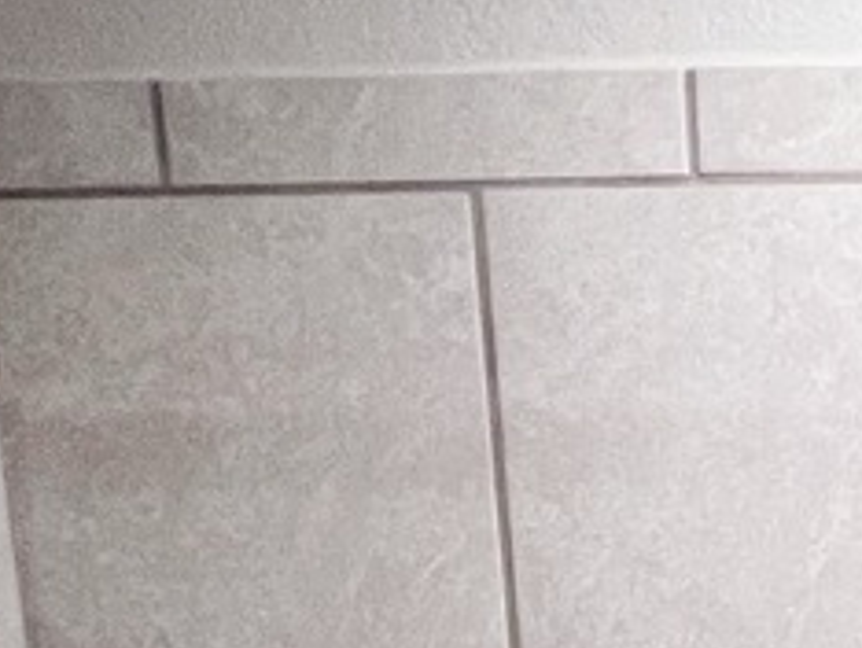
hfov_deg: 21.5
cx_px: 1182
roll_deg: +0.0
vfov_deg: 11.2
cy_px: 1948
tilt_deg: -16.9
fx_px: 1994
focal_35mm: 80
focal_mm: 1.57
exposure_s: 1/120
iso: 200
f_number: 1.8
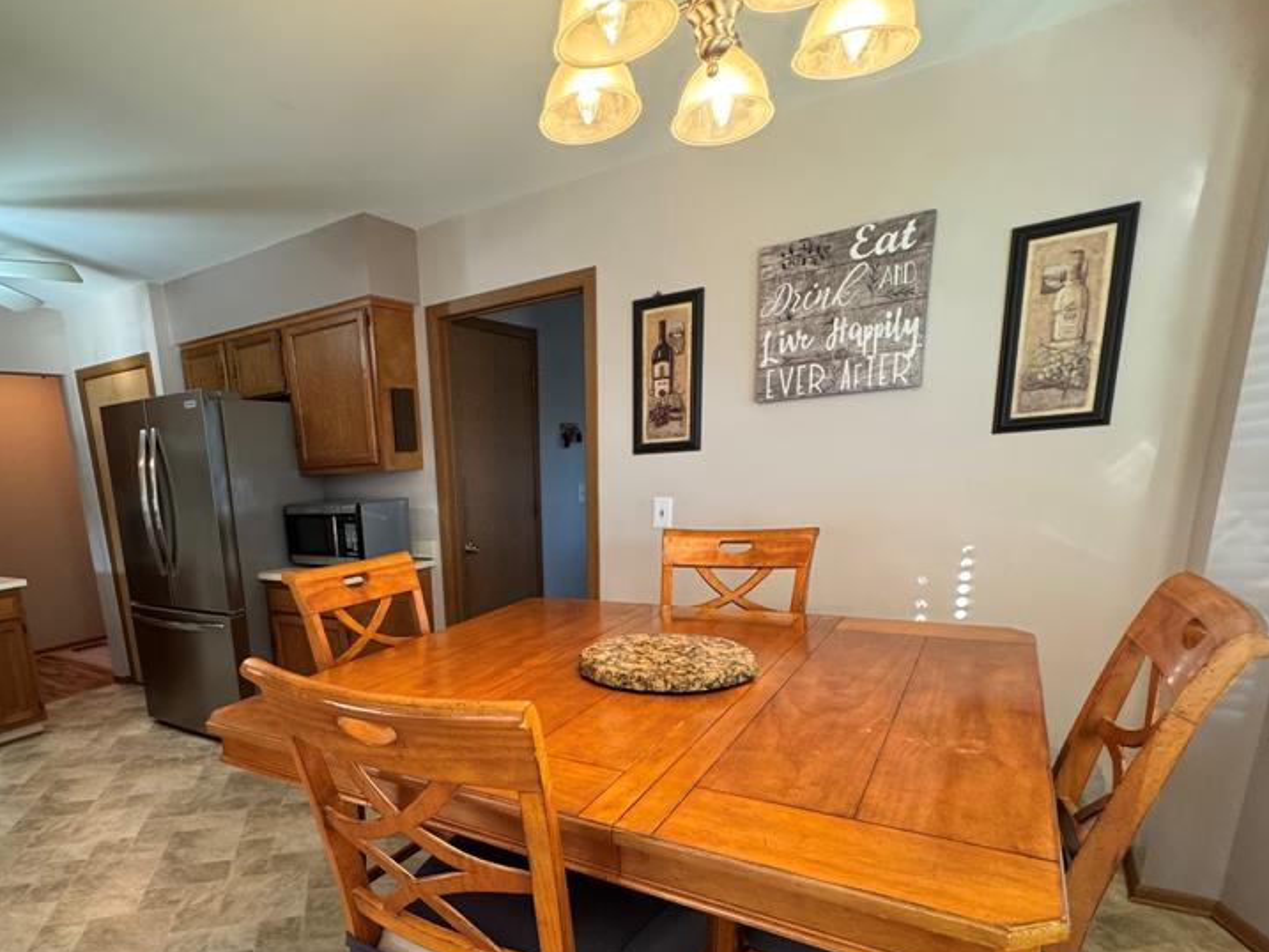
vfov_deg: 63.7
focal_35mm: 20
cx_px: 451
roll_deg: +3.5
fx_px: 733
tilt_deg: -16.1
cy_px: 662
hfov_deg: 79.7
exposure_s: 1/60
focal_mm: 2.22
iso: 400
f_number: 2.2
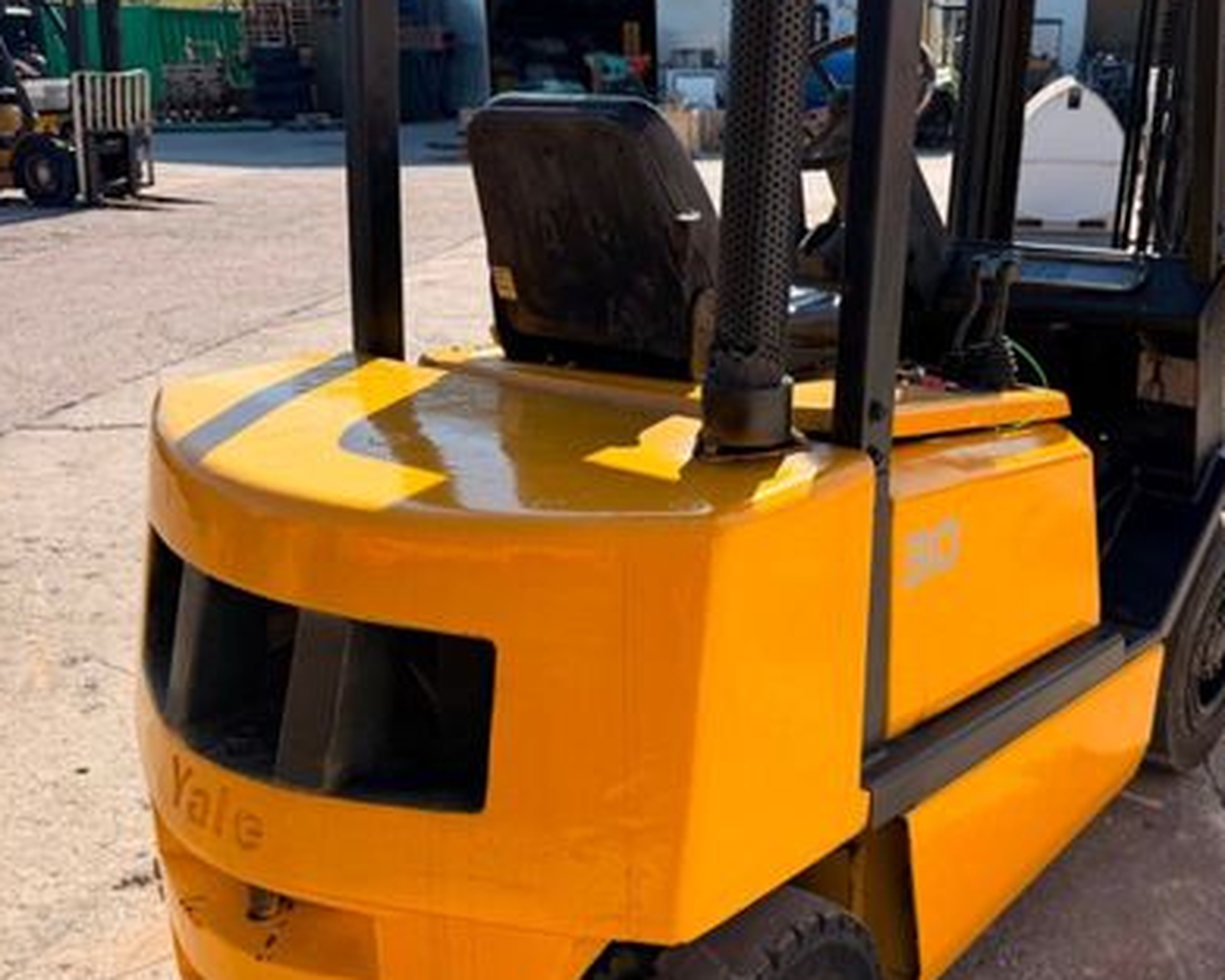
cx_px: 707
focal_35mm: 36
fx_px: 1305
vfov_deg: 41.0
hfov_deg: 50.1
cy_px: 565
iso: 80
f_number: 1.78
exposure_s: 1/3425
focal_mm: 6.76
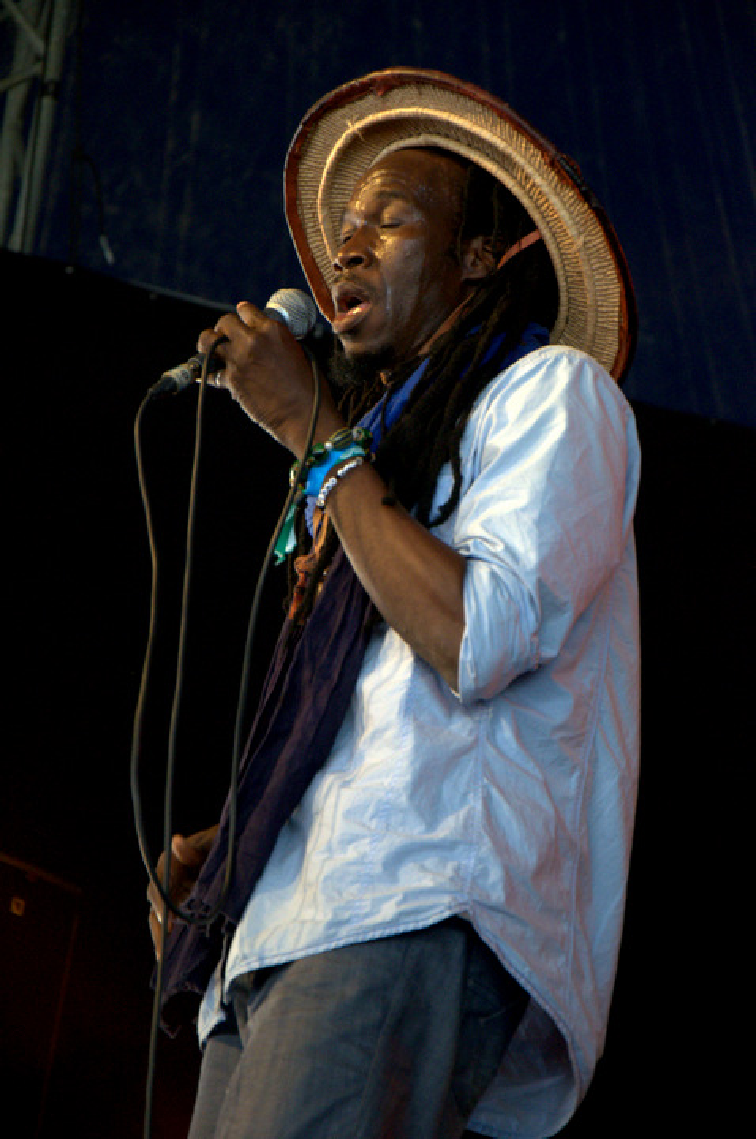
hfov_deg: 9.9
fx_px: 4359
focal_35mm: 138
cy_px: 570
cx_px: 378
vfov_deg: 14.9
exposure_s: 1/125
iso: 2500
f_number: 5.6
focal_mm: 92
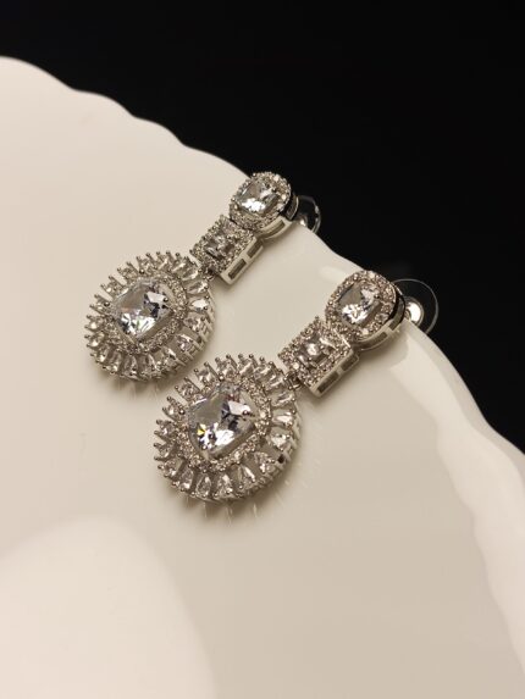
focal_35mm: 39
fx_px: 788
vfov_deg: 47.9
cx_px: 262
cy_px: 350
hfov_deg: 36.8
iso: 50
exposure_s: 1/168
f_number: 1.8
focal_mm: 3.98
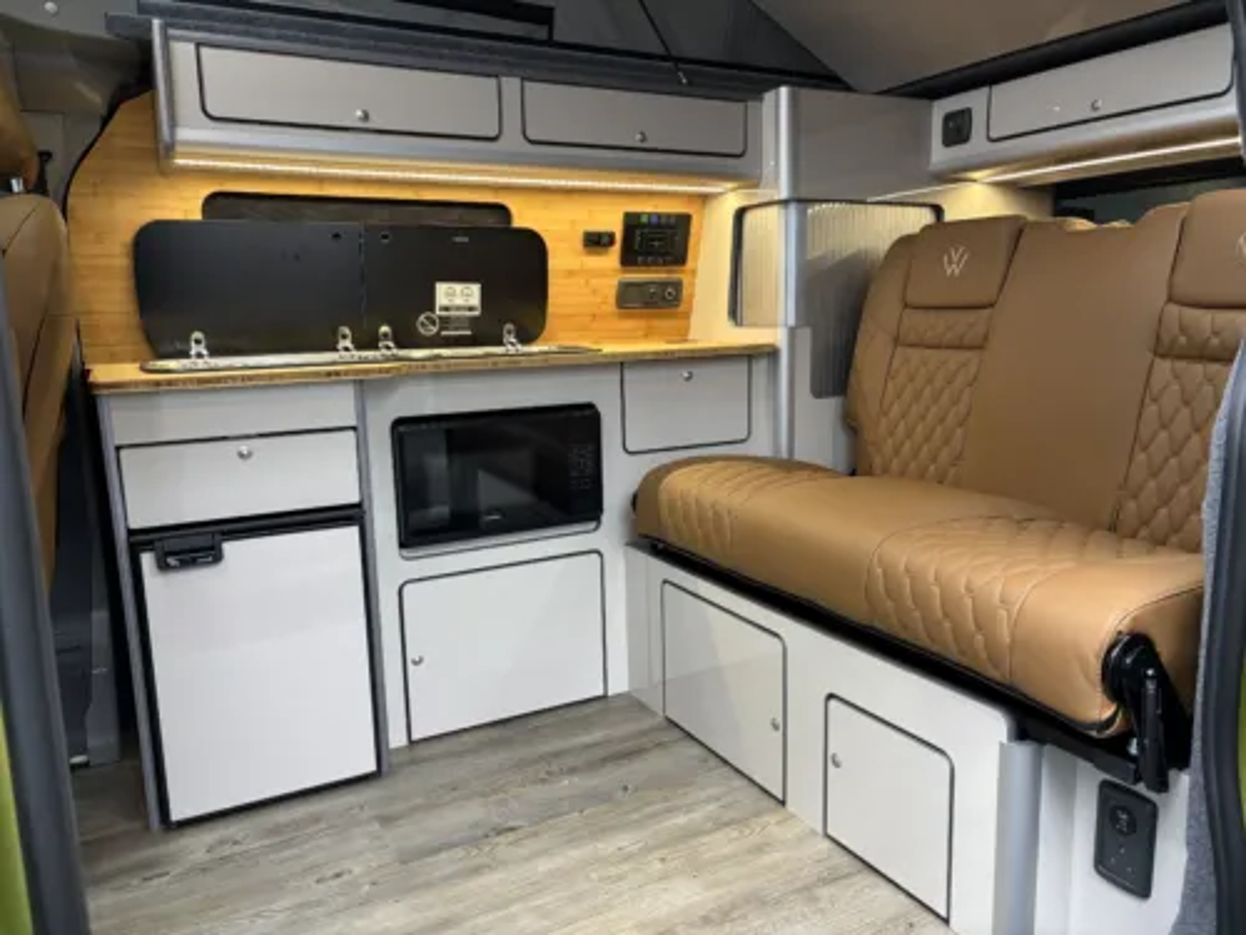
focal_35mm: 26
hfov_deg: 67.3
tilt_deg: -10.3
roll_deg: +0.6
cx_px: 623
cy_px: 468
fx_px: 936
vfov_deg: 53.1
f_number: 1.6
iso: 200
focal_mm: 5.96
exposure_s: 1/50
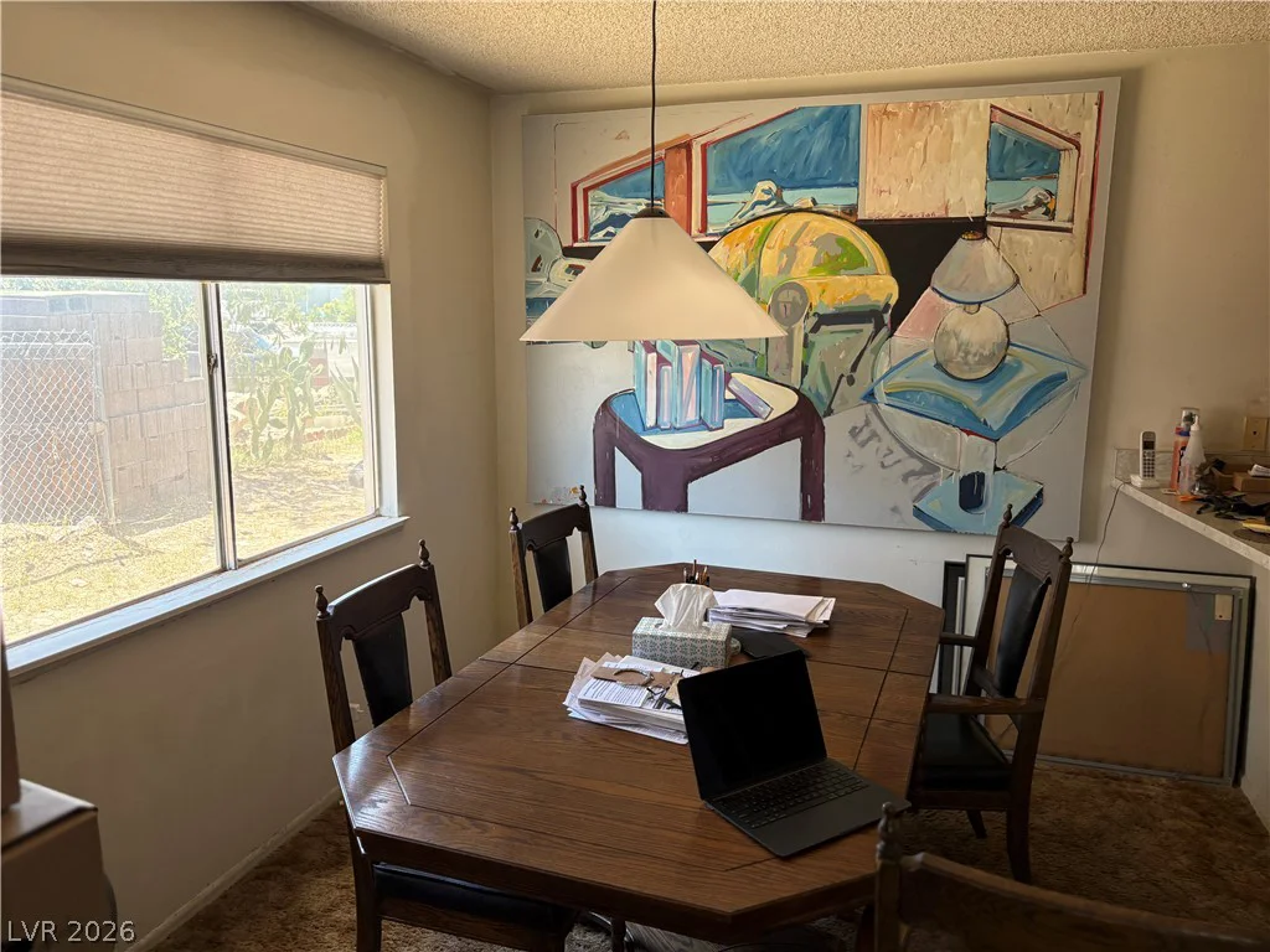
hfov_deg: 67.3
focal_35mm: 26
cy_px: 476
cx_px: 635
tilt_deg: -9.9
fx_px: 954
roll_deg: -0.2
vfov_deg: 53.1
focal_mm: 5.96
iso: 125
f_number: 1.6
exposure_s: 1/189
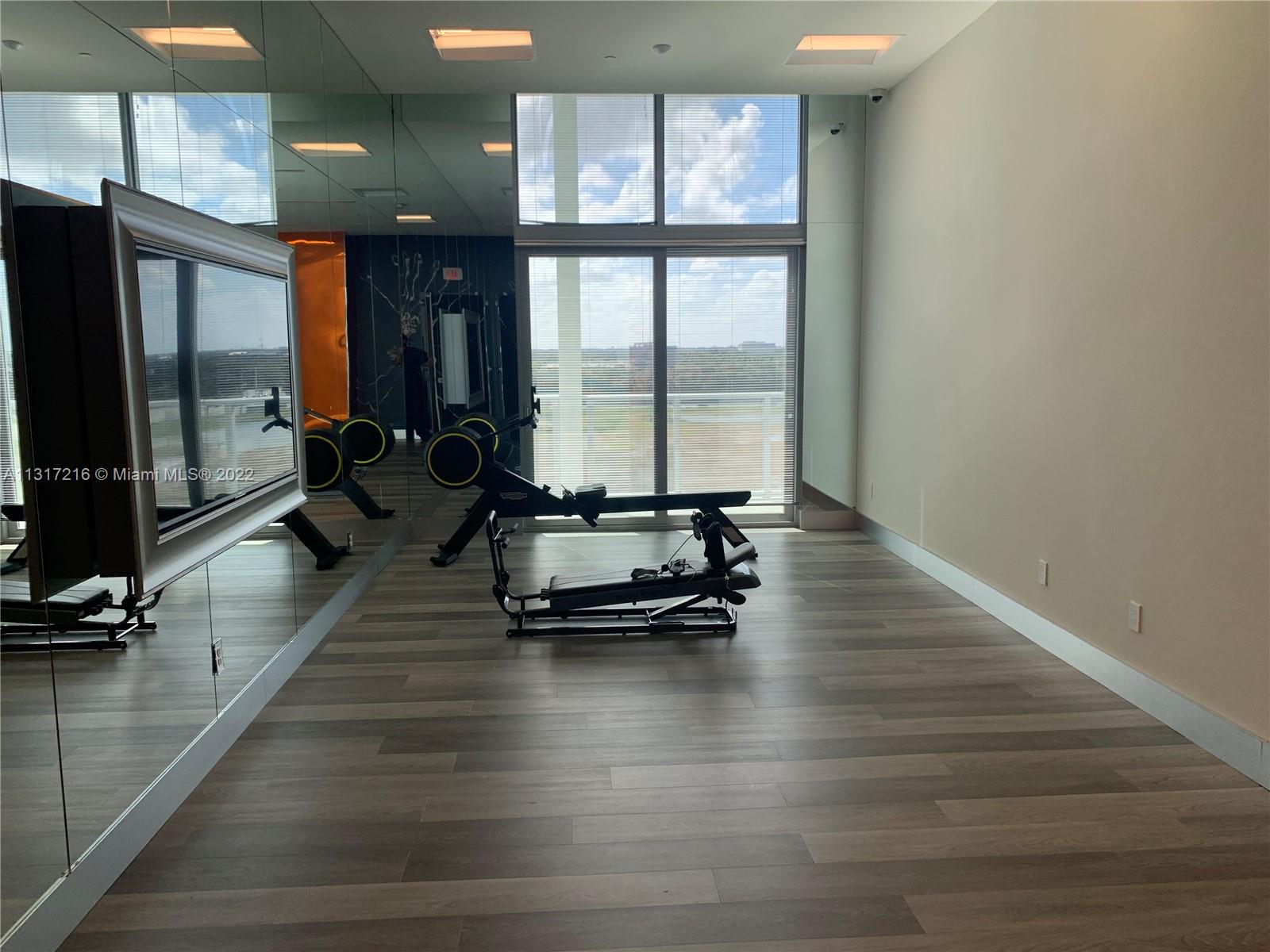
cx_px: 635
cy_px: 476
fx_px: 954
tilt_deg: -4.4
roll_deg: +0.5
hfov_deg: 67.3
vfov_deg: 53.1
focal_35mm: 26
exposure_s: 1/669
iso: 25
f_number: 1.8
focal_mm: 4.25
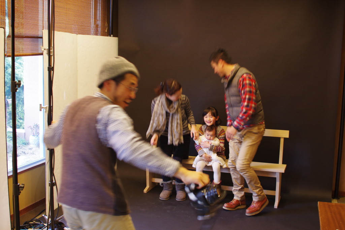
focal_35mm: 45
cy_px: 115
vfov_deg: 29.9
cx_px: 172
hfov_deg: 43.6
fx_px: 431
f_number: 3.2
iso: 800
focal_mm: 30
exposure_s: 1/20
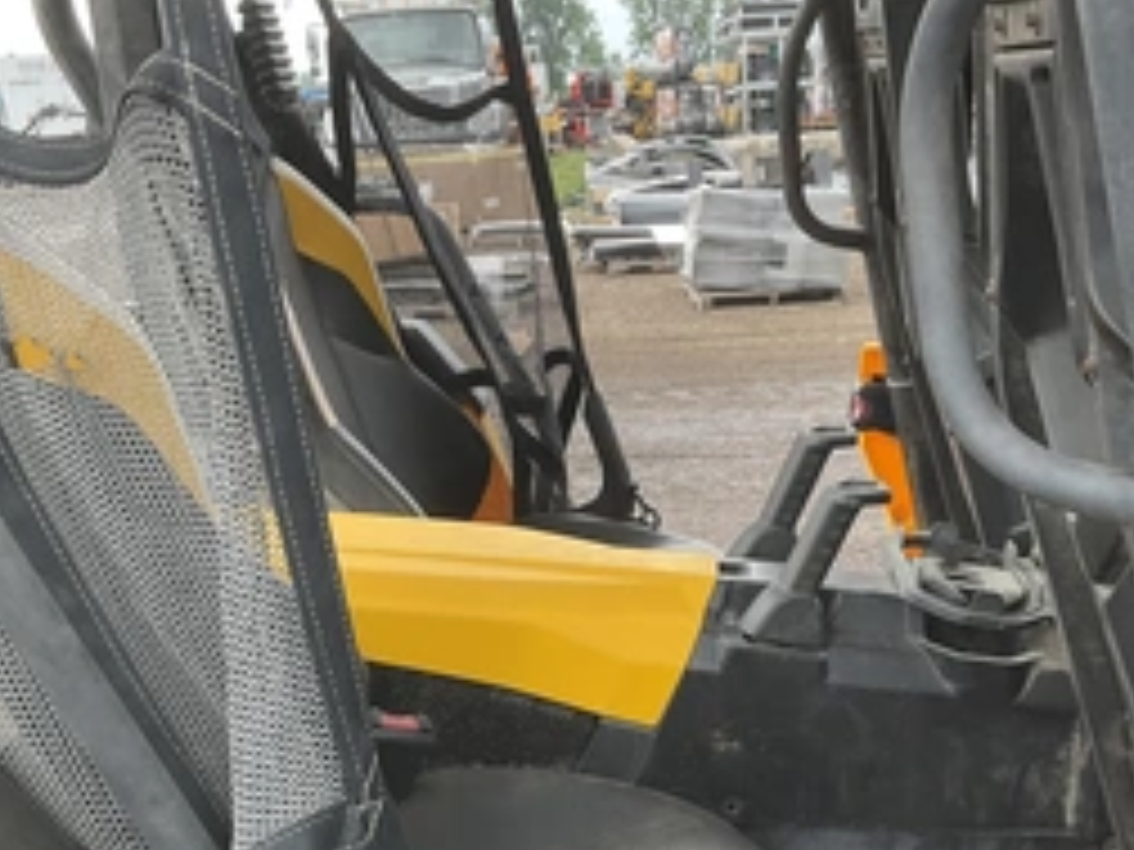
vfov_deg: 31.2
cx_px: 572
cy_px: 585
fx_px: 1507
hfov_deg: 41.2
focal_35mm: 46
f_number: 1.8
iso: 20
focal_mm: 3
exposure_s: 1/155
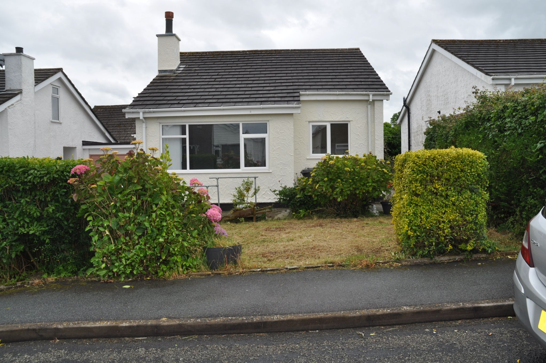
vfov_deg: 47.8
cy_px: 182
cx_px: 273
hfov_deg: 67.4
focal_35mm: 27
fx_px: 409
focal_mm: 18
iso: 200
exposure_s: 1/200
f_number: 9
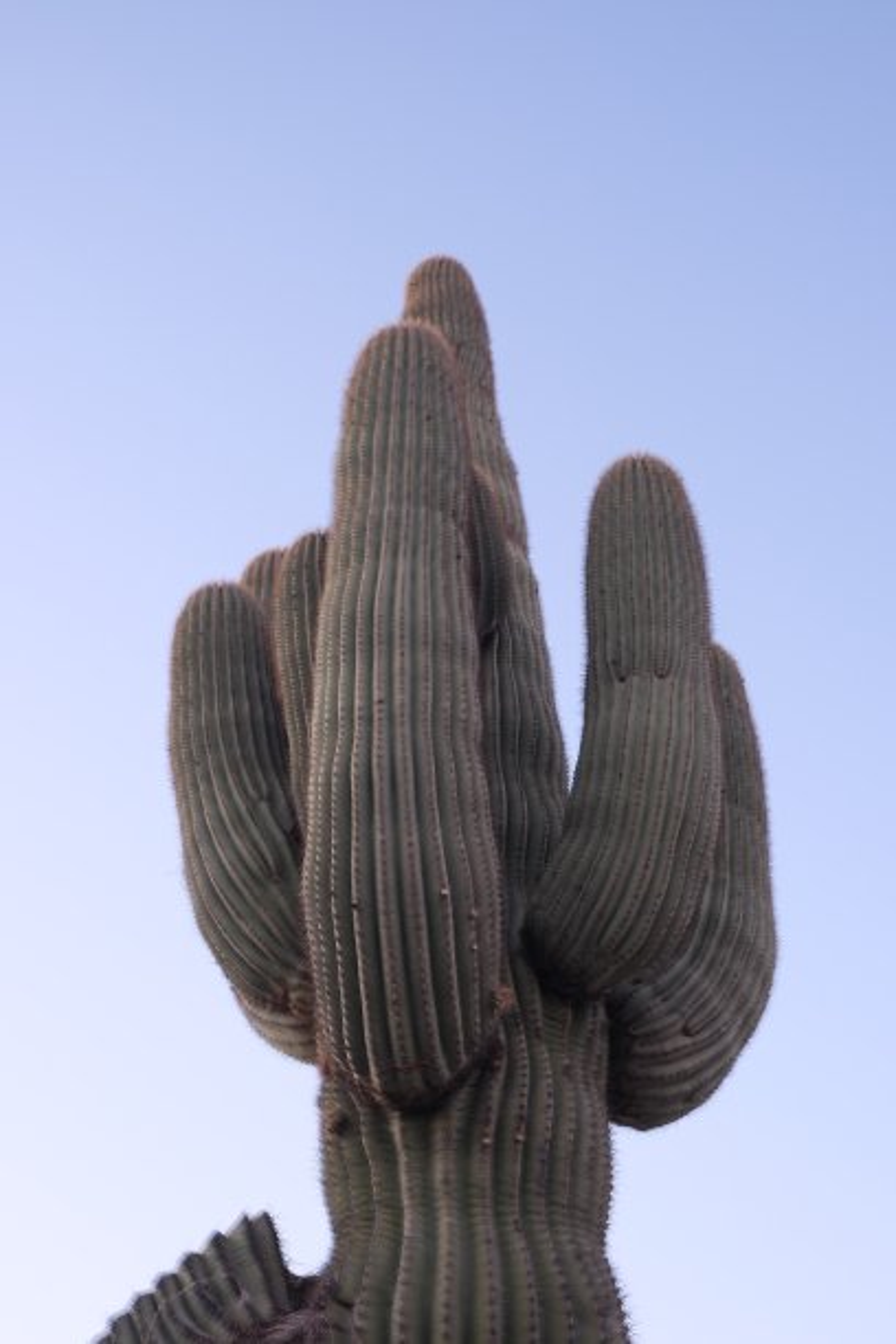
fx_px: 1344
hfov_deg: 36.9
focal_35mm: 36
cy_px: 672
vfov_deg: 53.1
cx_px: 448
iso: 320
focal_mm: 24.3
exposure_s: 1/3.2
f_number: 7.1
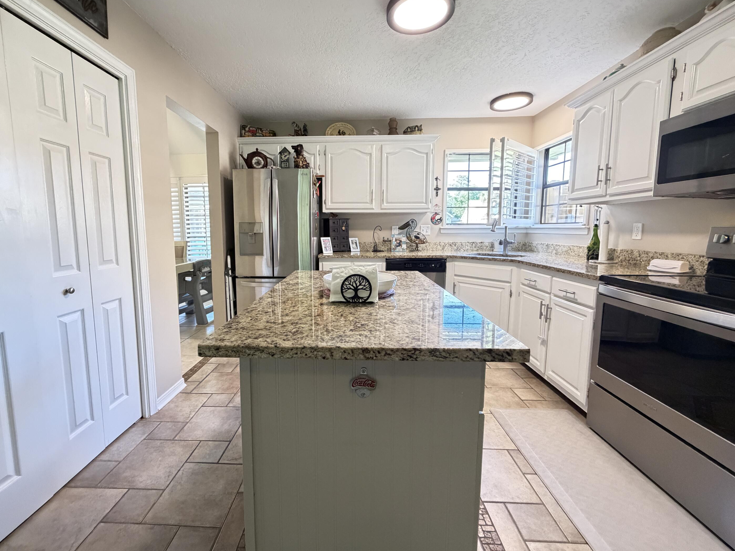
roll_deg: +0.5
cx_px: 344
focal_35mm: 15
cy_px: 262
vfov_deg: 81.7
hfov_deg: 98.0
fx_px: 318
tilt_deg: -7.1
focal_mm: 2.22
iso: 640
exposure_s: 1/60
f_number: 2.2
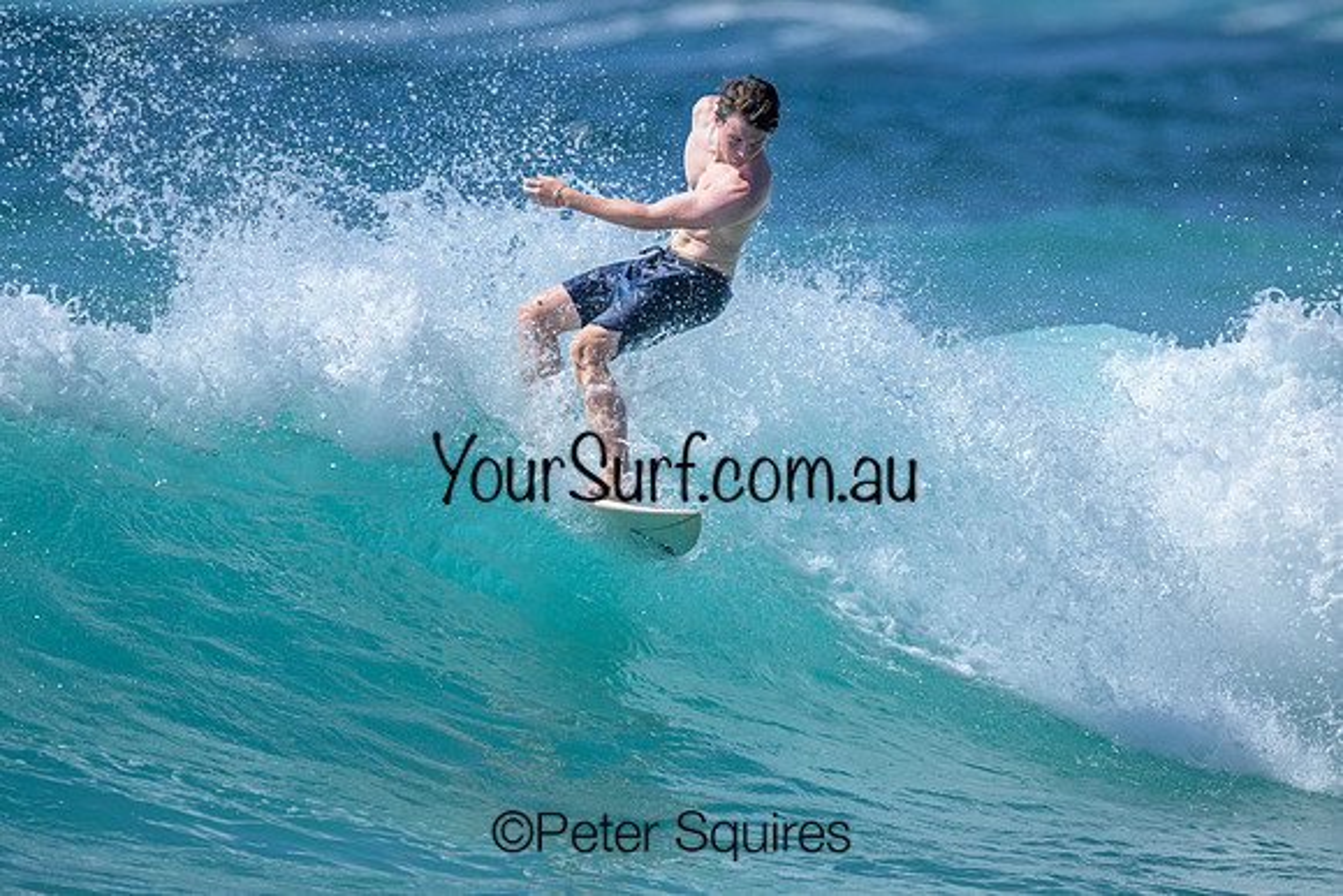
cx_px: 665
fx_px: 41039
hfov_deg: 1.9
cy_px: 534
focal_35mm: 1100
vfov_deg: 1.3
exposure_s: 1/2500
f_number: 6.3
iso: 280
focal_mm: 800
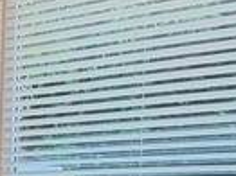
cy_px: 250
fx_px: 1281
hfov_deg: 9.4
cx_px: -319
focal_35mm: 188
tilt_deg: -1.3
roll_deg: -0.4
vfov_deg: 7.8
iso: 200
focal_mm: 6.76
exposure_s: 1/230
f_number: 1.78
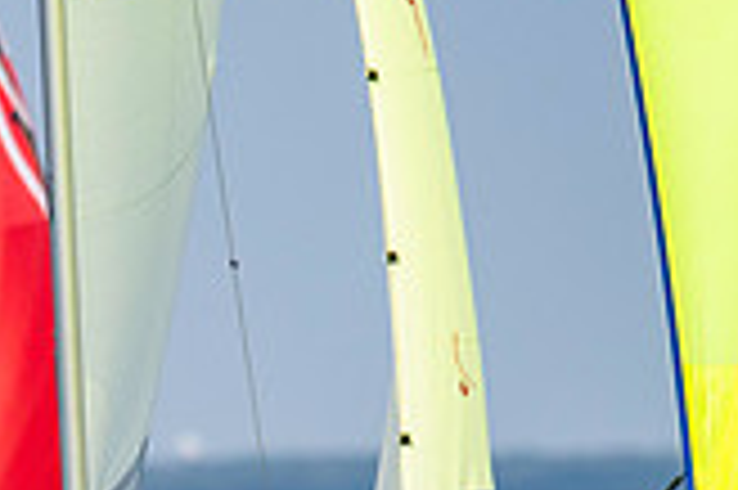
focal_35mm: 1619
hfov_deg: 1.3
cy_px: 766
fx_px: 33156
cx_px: -72
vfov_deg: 0.8
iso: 400
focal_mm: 300
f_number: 5
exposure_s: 1/5000
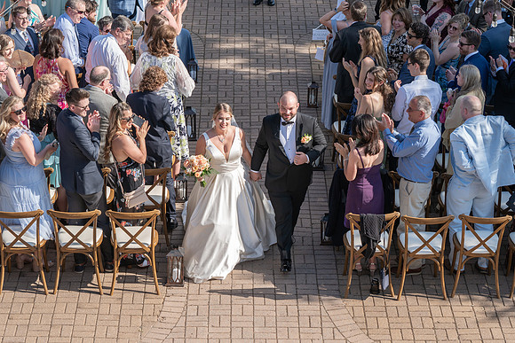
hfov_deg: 21.0
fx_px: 1392
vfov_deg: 14.1
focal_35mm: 97
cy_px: 208
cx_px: 271
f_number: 5.6
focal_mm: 79
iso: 100
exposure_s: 1/320
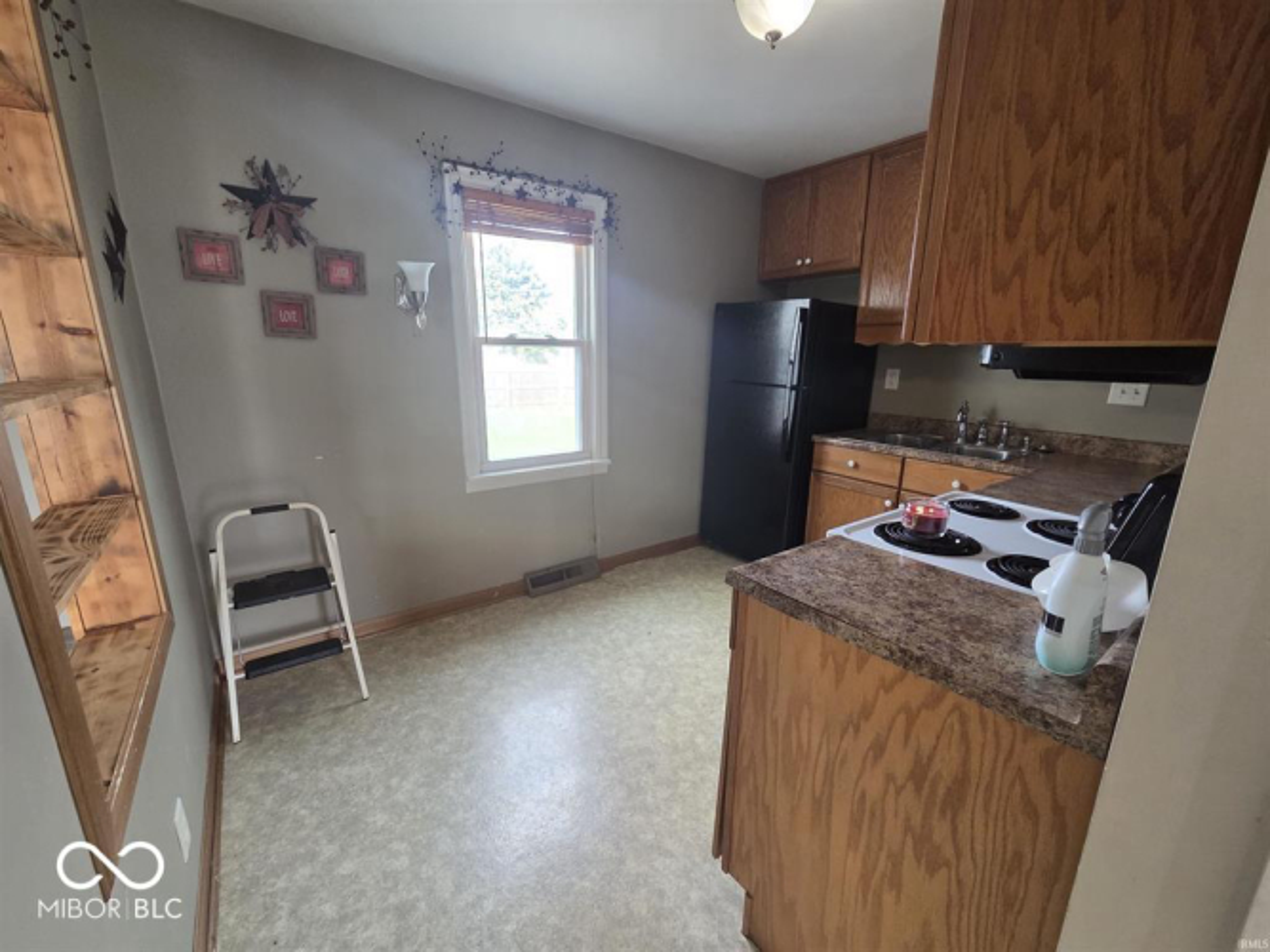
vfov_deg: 89.9
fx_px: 477
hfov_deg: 106.2
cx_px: 635
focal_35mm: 13
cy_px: 476
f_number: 2.2
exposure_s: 1/60
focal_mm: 2.2
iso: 200
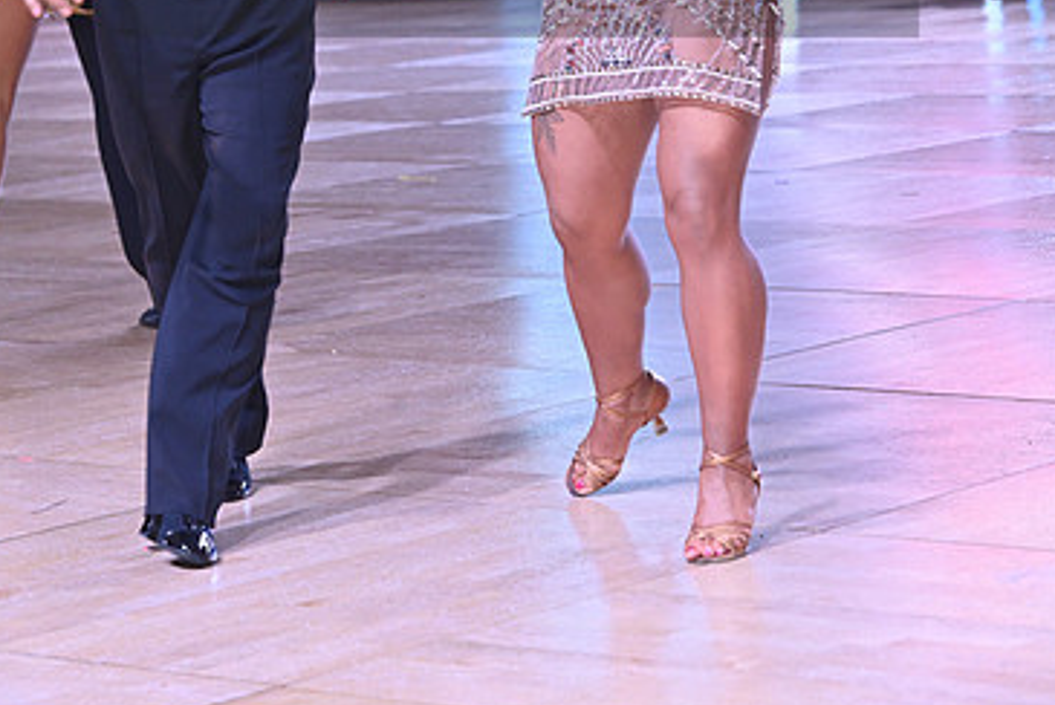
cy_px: -58
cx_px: 522
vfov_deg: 10.1
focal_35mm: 135
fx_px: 3959
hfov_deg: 15.2
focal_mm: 85
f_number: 11
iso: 1600
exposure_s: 1/200
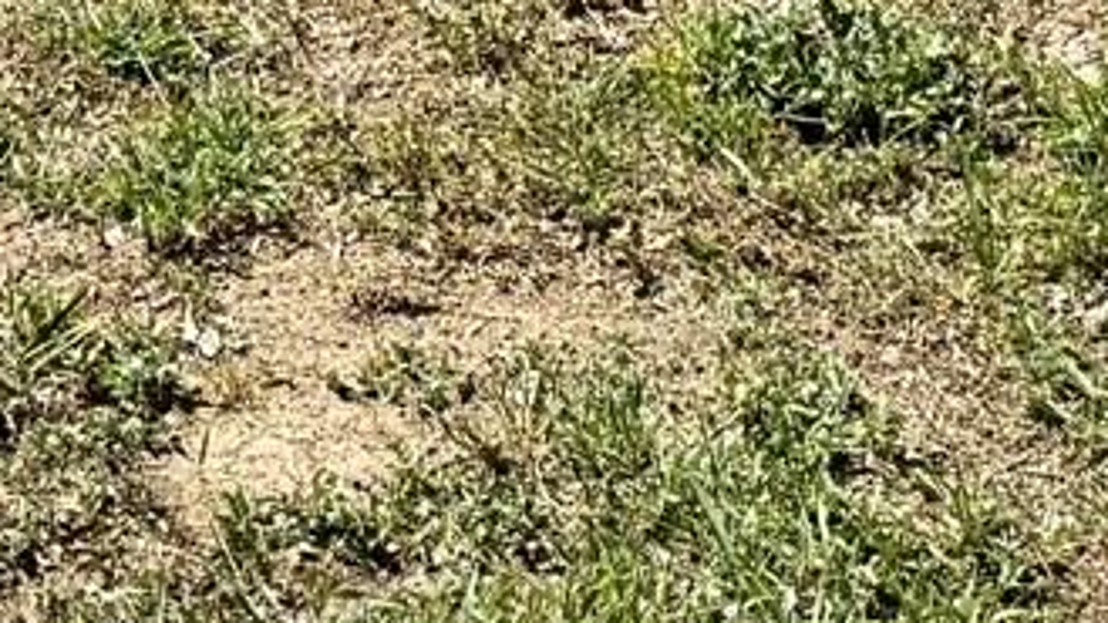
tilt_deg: -7.2
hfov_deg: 12.7
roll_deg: +0.1
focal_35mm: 163
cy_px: -1805
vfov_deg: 6.2
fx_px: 4789
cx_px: -397
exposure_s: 1/3597
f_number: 1.78
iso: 80
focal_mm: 6.76
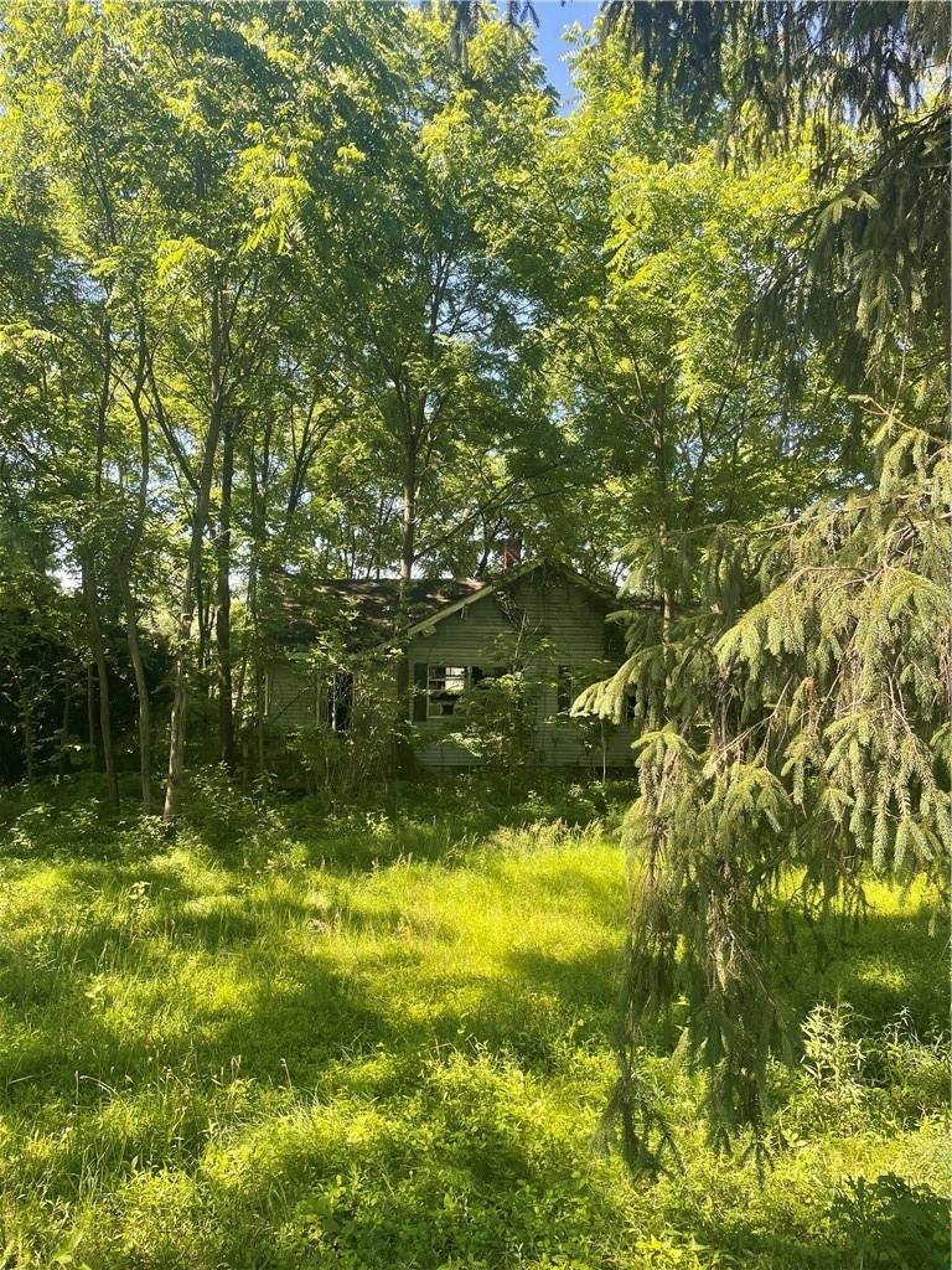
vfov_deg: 67.3
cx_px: 476
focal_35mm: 26
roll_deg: -0.4
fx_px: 953
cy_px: 635
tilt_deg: -0.1
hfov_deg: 53.1
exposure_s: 1/316
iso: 32
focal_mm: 4.2
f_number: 1.6
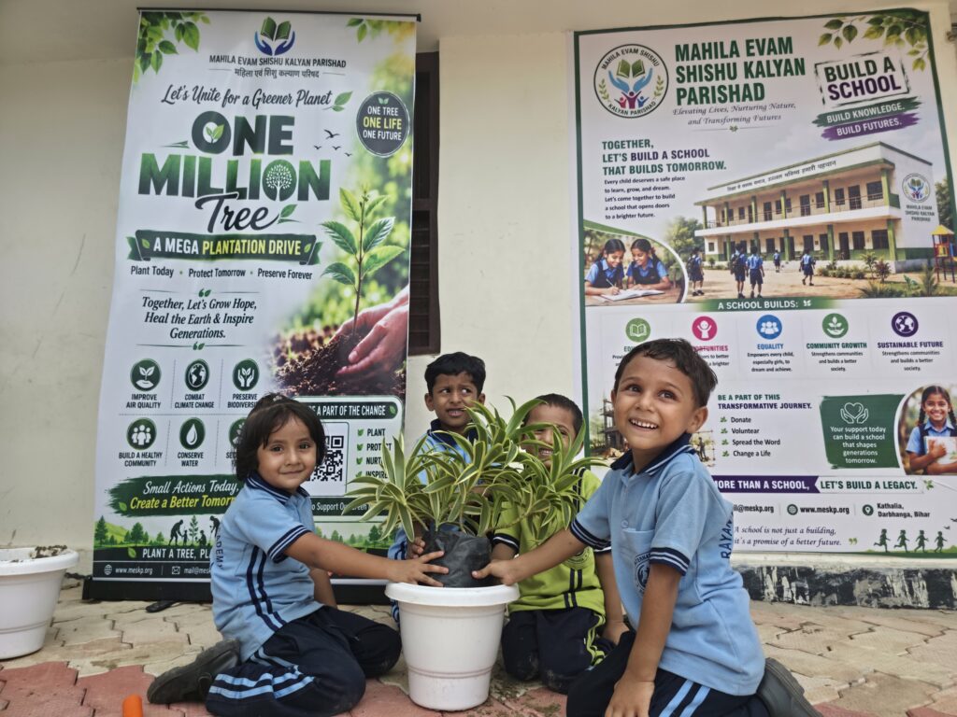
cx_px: 478
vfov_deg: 58.9
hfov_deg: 73.9
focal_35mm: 23
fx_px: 636
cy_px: 358
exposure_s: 1/335
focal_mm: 6.3
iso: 12
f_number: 1.7
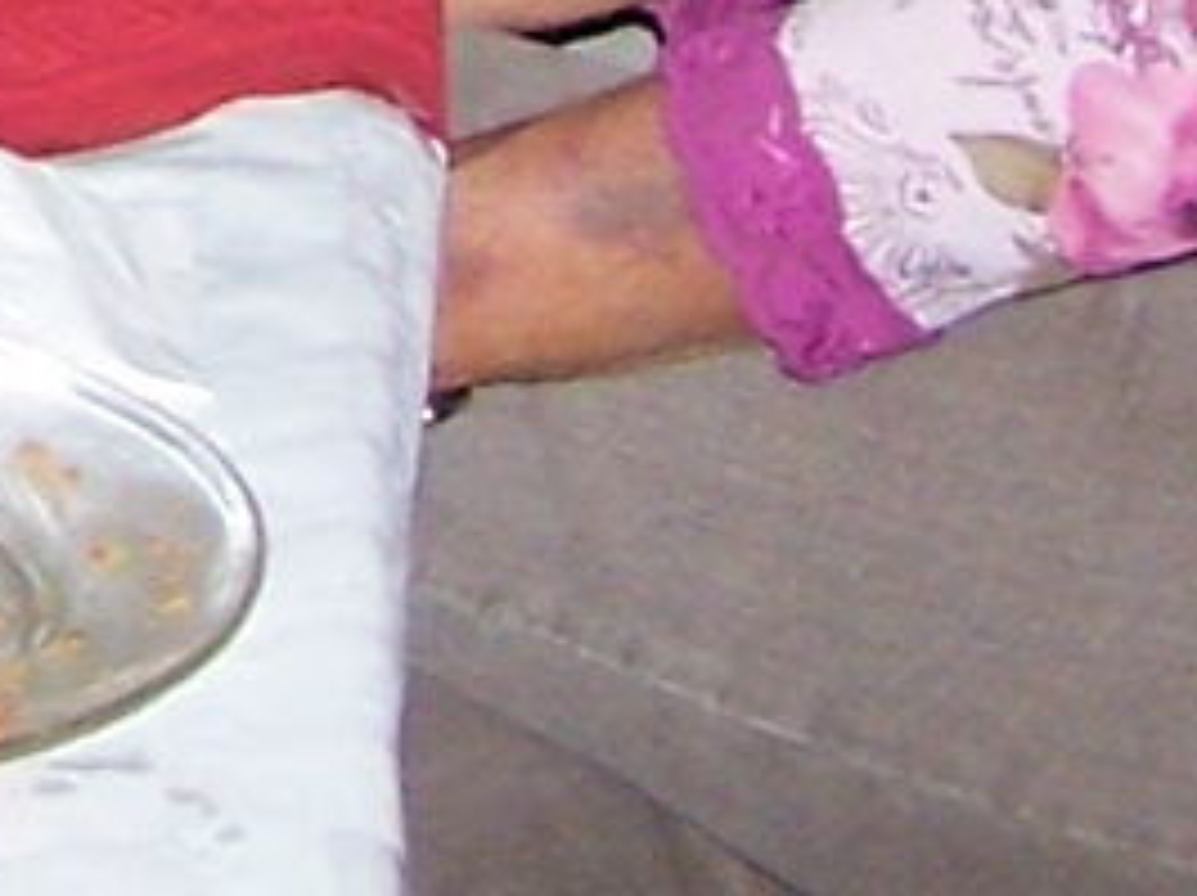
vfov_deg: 4.8
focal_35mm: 293
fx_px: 10123
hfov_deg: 6.5
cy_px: -1697
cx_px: -1364
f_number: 2.8
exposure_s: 1/60
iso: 140
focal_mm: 6.3
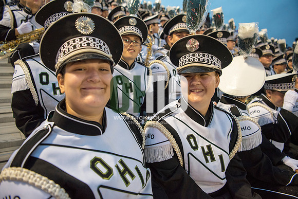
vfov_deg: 53.2
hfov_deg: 73.7
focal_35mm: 24
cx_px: 149
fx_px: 199
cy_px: 100
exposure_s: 1/320
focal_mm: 24
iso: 2000
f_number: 3.2
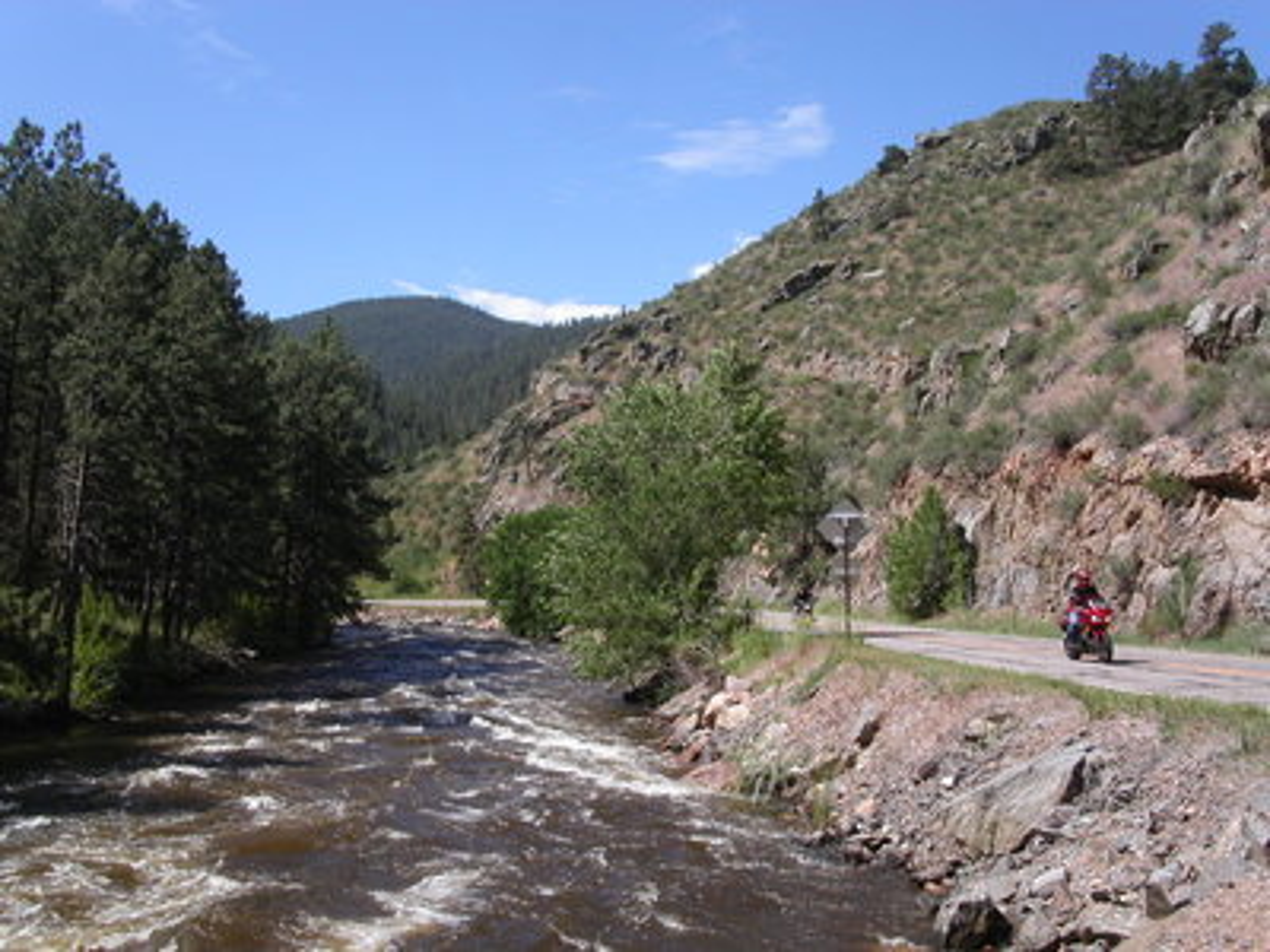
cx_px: 635
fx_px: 1394
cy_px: 476
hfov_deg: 49.0
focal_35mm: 38
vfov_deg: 37.7
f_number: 8
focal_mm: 7.8
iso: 100
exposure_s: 1/250
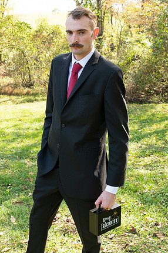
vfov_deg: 45.5
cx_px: 70
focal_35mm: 43
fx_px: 301
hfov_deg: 31.1
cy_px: 129
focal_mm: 24
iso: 400
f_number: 5
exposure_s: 1/160
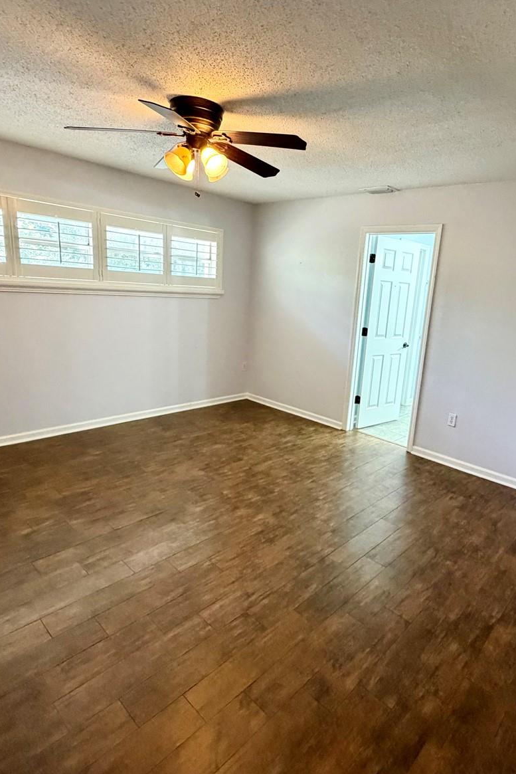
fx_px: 430
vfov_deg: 84.0
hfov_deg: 61.3
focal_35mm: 20
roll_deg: -4.3
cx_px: 316
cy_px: 387
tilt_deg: -12.3
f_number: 2.2
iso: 500
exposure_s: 1/60
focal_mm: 2.22
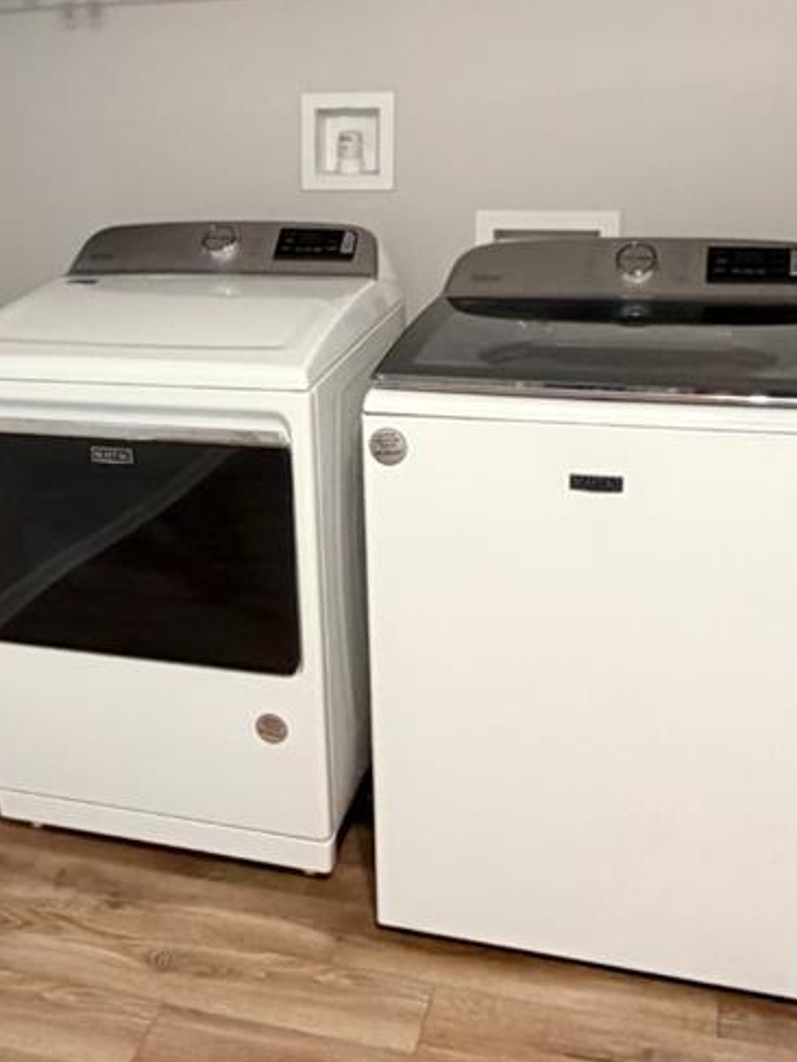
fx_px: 1320
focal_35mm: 43
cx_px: 232
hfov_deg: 33.1
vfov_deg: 43.8
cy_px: 493
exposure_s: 1/60
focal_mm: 2.22
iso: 500
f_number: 2.2
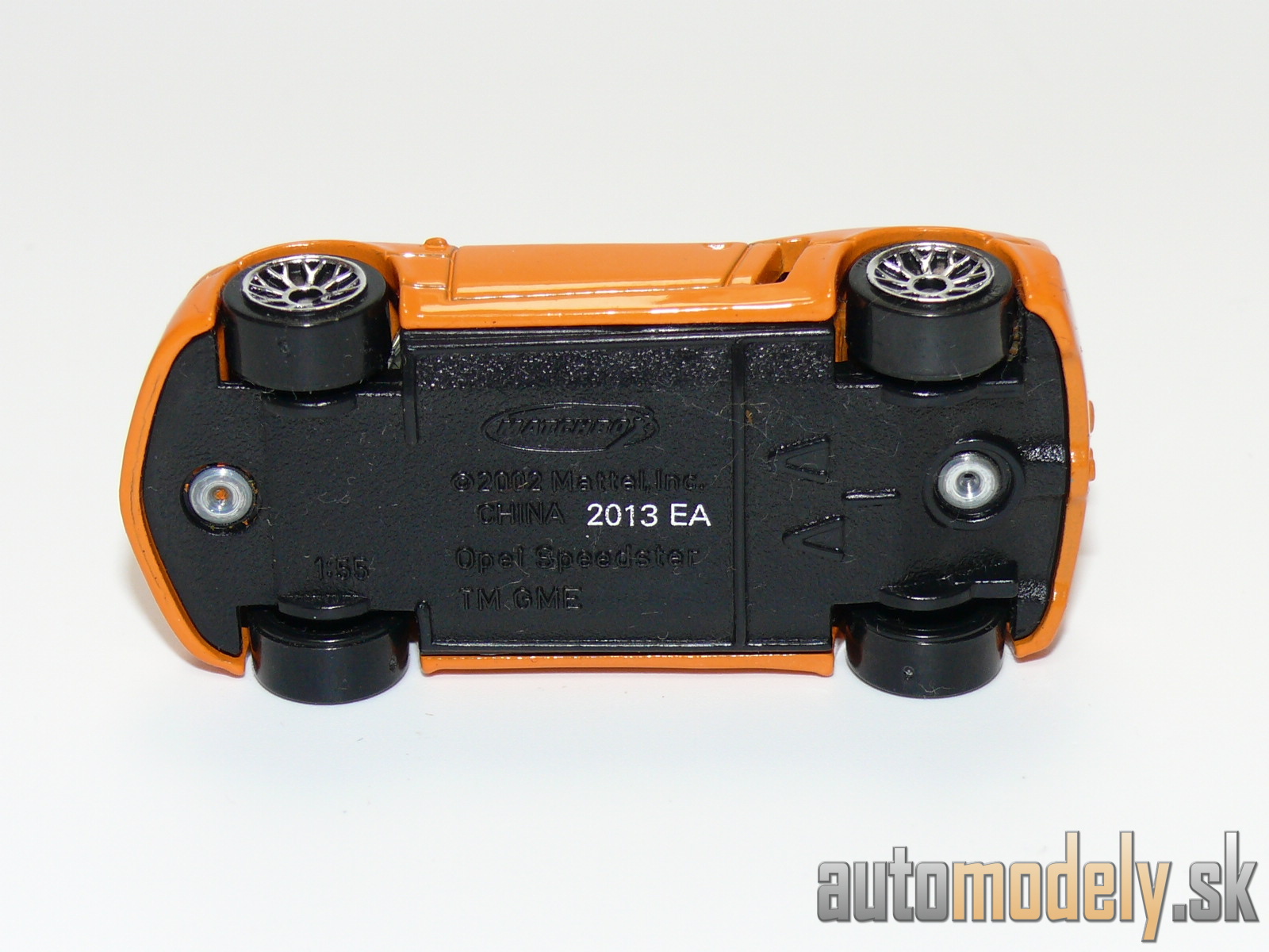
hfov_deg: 19.1
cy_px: 476
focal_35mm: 103
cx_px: 634
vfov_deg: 14.4
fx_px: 3776
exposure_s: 1/30
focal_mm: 13.6
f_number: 4
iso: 100
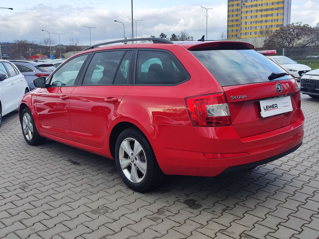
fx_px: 212
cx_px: 160
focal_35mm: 23
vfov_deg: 58.9
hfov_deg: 73.9
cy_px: 120
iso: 50
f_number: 1.69
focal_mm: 7.01
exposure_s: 1/455
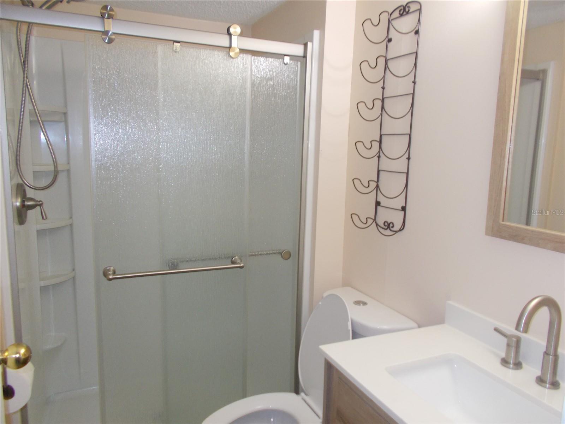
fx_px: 424
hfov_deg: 67.3
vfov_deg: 53.1
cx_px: 282
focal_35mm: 26
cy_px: 212
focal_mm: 4.6
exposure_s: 1/25
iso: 200
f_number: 3.2
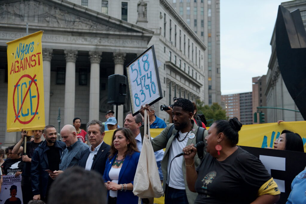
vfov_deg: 28.0
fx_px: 408
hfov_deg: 41.1
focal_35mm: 48
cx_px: 153
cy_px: 102
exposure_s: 1/250
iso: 1000
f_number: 3.5
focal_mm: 48
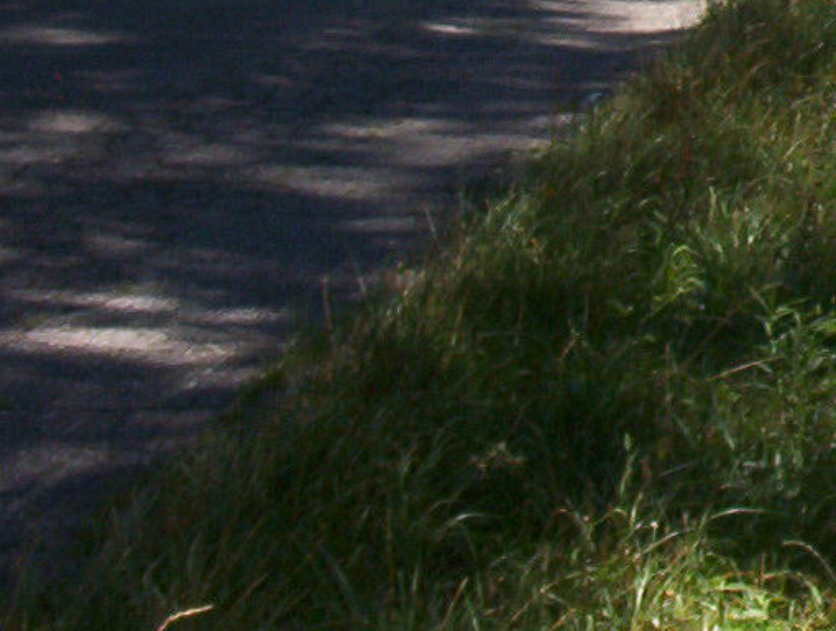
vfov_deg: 11.3
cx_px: 1073
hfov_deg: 15.1
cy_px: -365
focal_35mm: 125
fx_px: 3025
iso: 100
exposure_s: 1/425
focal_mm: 6
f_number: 4.5
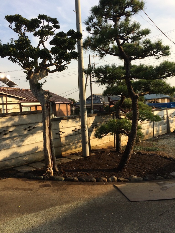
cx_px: 88
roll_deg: +5.0
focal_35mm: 29
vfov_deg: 61.7
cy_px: 116
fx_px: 195
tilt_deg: -6.0
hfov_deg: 48.2
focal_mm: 4.15
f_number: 2.2
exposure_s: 1/1172
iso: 32
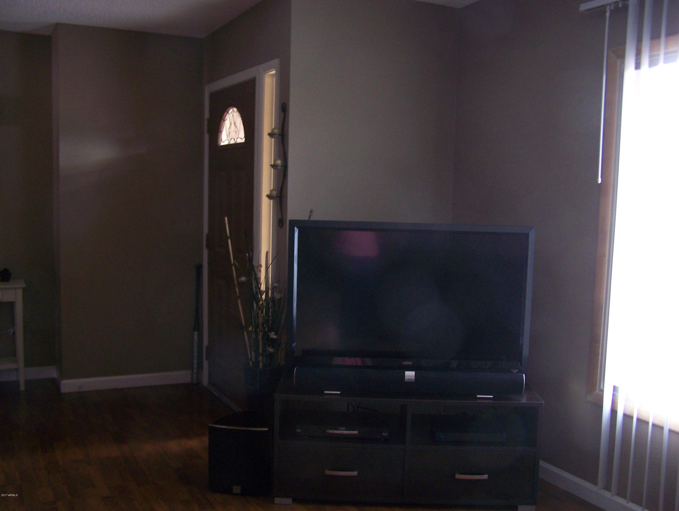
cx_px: 340
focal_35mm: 38
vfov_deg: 37.8
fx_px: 746
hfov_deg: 48.9
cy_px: 256
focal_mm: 6.3
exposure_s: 1/8
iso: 160
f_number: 2.8
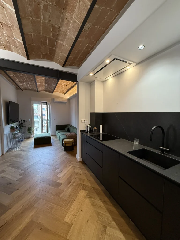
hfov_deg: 85.7
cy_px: 120
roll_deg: -0.3
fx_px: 97
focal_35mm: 14
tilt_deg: -3.3
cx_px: 90
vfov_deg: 102.1
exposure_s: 1/100
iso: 400
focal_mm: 2.22
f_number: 2.2
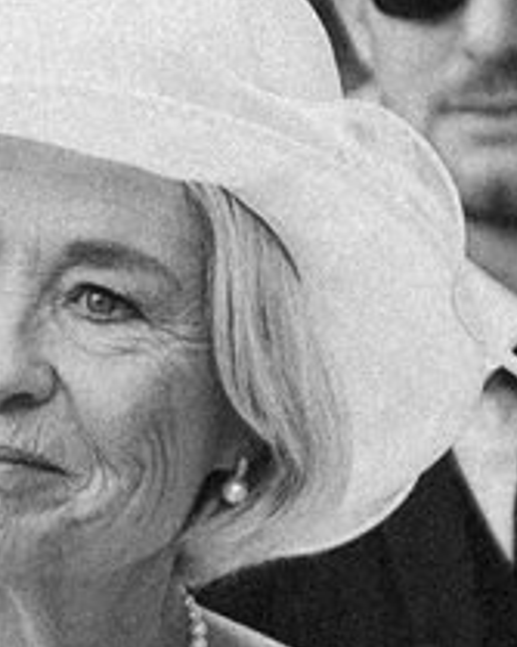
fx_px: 9609
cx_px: -1028
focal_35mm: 502
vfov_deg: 3.8
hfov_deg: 3.0
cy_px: 899
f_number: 2.8
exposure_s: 1/400
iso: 200
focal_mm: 70
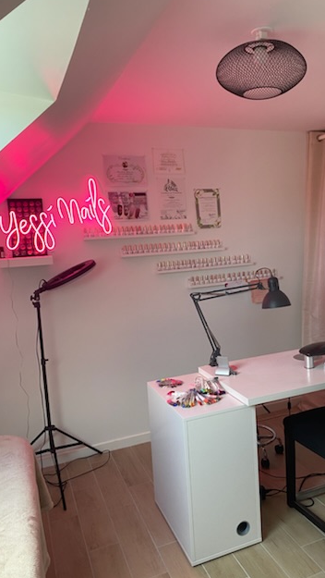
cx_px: 211
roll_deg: +4.1
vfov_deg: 66.0
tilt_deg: -4.9
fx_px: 444
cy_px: 286
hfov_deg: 39.8
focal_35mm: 29
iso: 125
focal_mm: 4.25
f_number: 1.8
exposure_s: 1/88
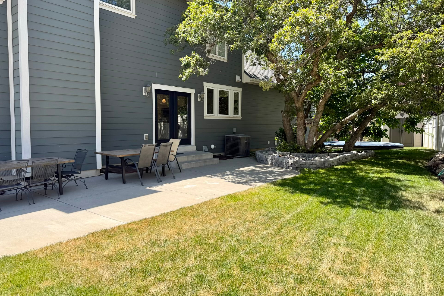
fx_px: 308
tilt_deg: -3.0
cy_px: 140
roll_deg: -0.8
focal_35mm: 25
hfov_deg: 71.5
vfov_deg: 51.3
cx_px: 222
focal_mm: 6.76
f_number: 1.78
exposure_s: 1/1901
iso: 80
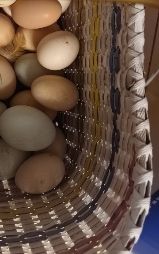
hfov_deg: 23.4
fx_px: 367
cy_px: 67
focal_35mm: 53
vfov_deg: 37.4
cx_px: -1
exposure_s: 1/25
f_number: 2
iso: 640
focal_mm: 6.98
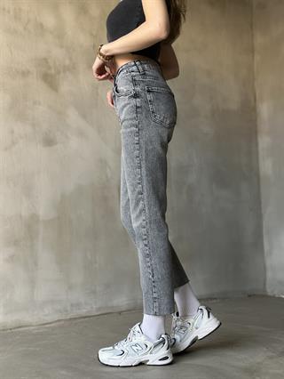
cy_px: 190
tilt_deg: +3.8
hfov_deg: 30.3
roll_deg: +0.1
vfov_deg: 39.6
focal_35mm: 48
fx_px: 525
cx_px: 142
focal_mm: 6.86
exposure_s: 1/60
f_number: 1.78
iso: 250
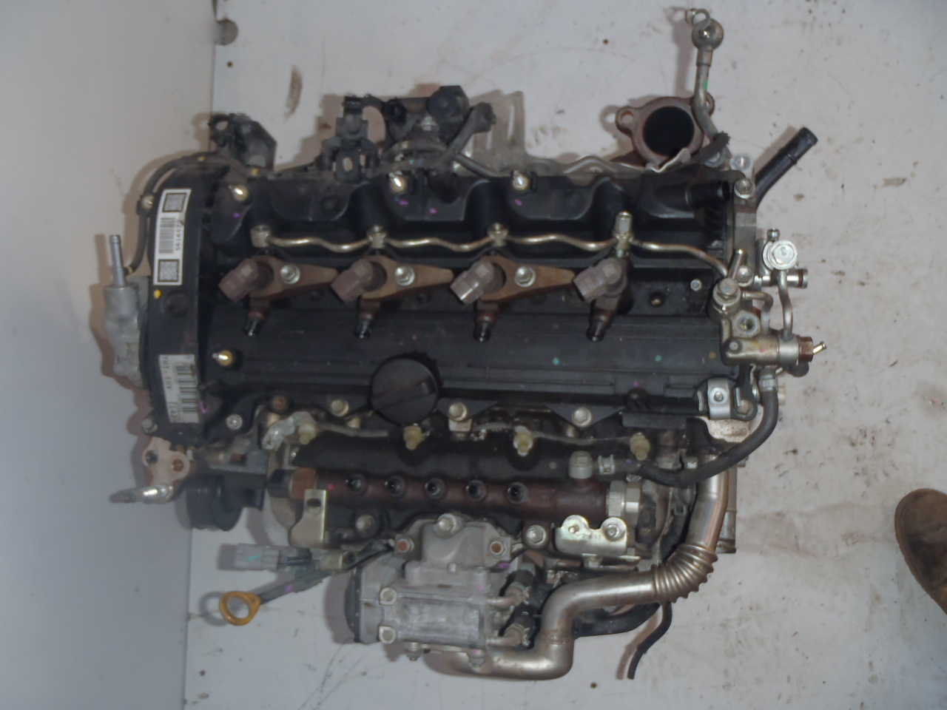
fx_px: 1040
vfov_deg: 37.7
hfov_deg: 49.0
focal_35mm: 38
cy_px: 355
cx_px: 474
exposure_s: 1/40
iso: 100
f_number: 4.6
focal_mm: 6.83
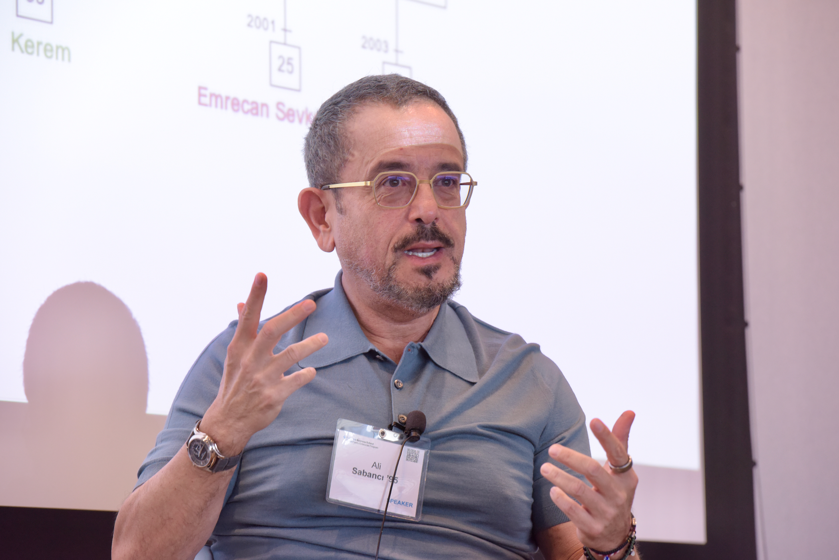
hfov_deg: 11.1
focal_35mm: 185
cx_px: 420
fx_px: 4313
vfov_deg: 7.4
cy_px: 280
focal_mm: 185
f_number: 6.3
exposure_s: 1/100
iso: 2000
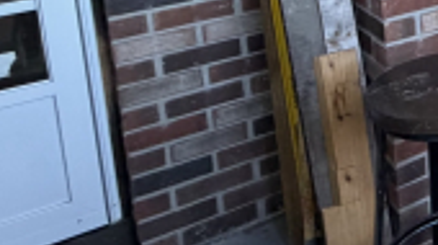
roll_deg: +2.2
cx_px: 614
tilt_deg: -8.0
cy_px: -119
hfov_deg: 27.2
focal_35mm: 60
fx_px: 696
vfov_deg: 17.9
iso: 320
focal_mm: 2.22
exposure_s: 1/78
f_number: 2.2
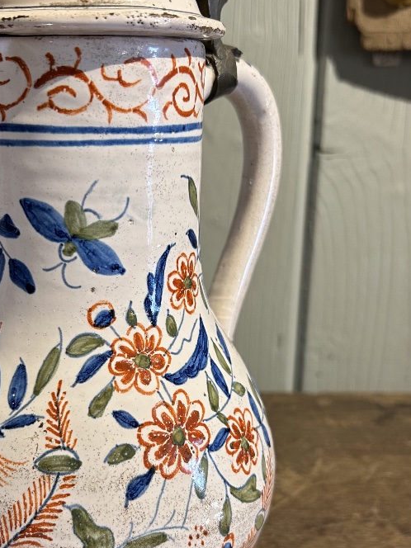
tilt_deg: -16.0
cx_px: 134
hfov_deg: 30.6
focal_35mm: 47
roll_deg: -0.8
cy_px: 319
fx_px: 744
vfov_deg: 40.3
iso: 100
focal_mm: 5.7
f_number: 1.5
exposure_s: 1/100
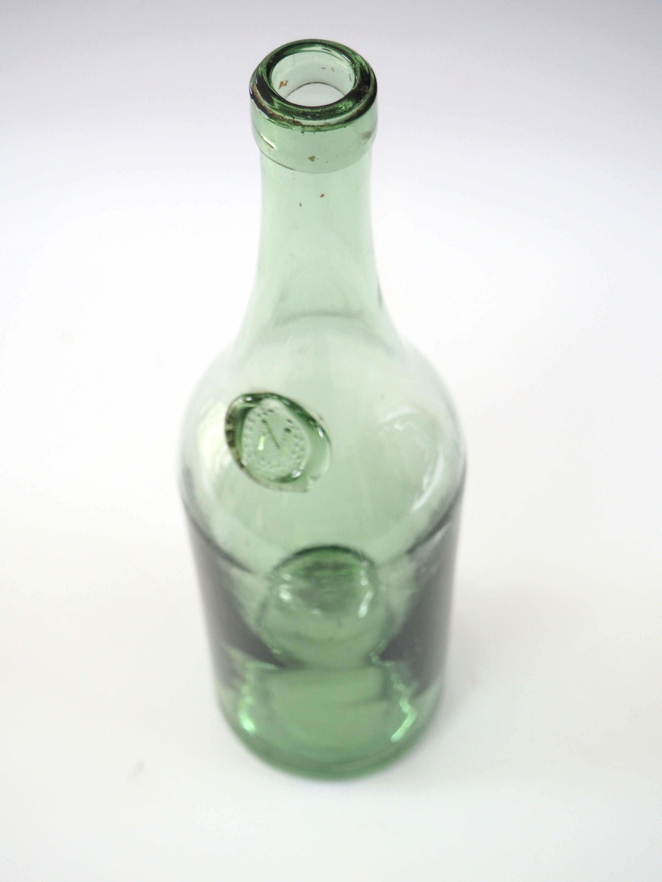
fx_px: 1836
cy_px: 441
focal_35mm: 72
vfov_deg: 27.0
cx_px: 331
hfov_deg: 20.4
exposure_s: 1/80
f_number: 5.3
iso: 800
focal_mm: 36
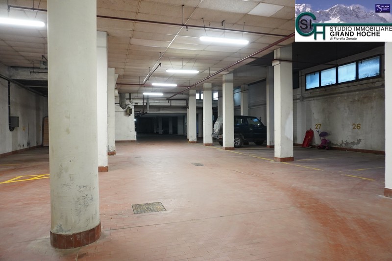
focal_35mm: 24
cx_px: 196
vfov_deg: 53.1
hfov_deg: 73.8
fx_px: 261
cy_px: 130
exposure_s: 1/80
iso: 2500
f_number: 3.5
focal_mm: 16
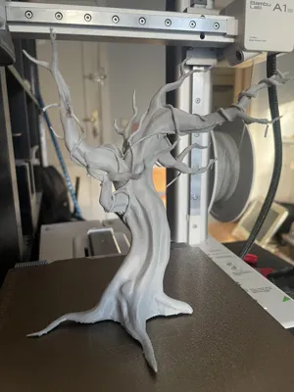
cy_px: 196
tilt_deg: -12.5
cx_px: 147
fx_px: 294
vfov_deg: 67.3
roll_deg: +1.0
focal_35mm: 26
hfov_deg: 53.1
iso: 200
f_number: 1.6
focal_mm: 4.2
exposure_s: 1/60
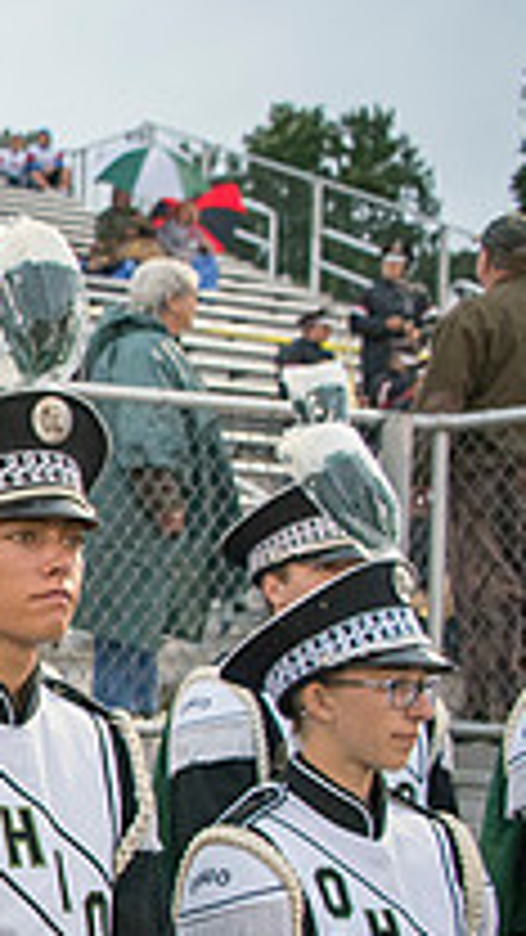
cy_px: 745
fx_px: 1736
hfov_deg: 13.9
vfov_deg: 29.5
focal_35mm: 70
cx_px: -598
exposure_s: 1/800
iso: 2000
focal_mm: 24
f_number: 3.2
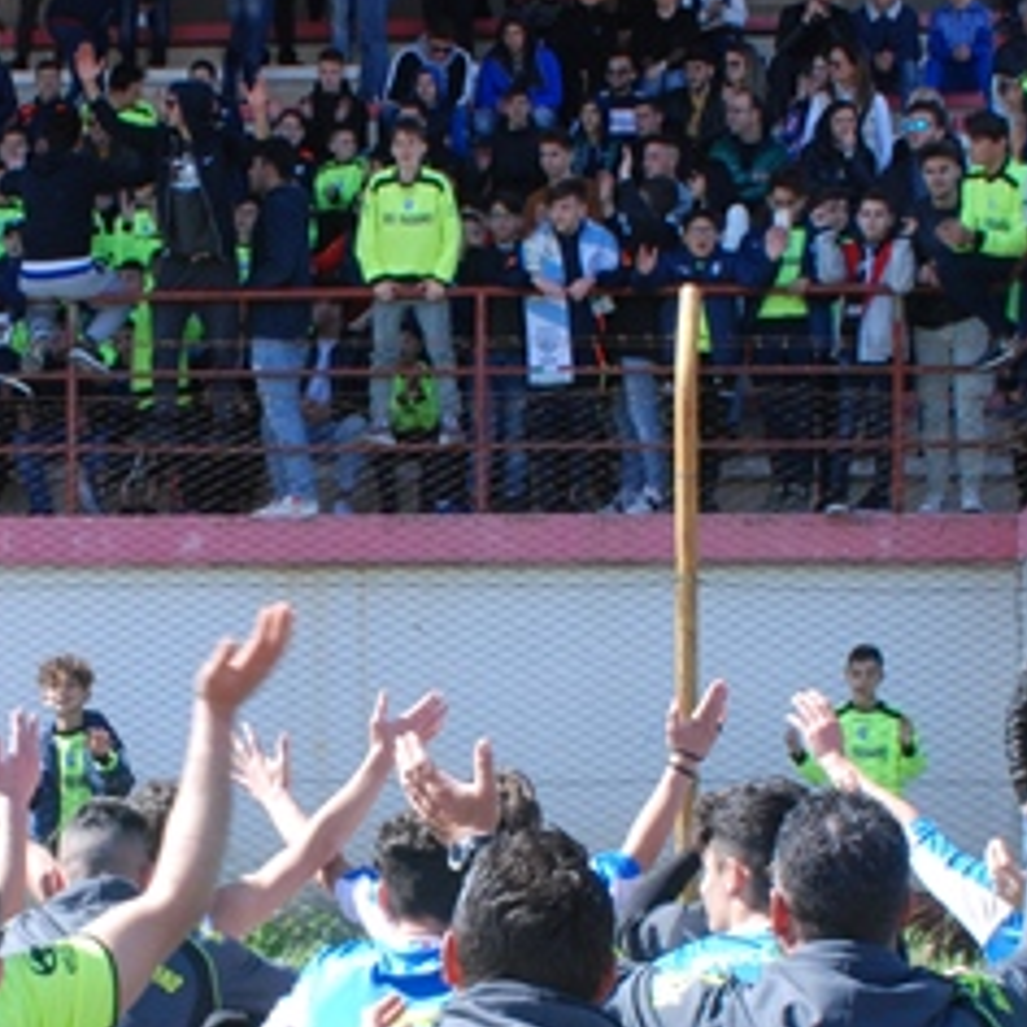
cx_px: 213
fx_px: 3256
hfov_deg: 17.8
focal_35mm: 97
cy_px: 827
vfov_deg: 17.8
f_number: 18
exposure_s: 1/50
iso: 320
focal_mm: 28
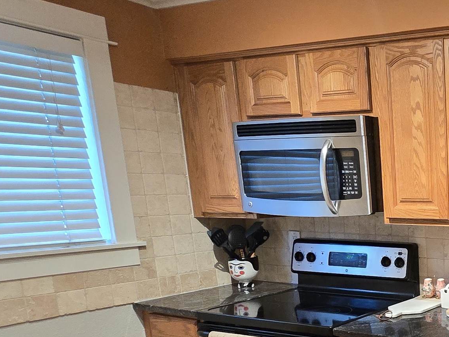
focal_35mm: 35
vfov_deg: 38.5
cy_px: 289
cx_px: 537
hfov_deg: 38.8
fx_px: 454
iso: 640
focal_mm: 2.2
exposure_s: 1/60
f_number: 2.2
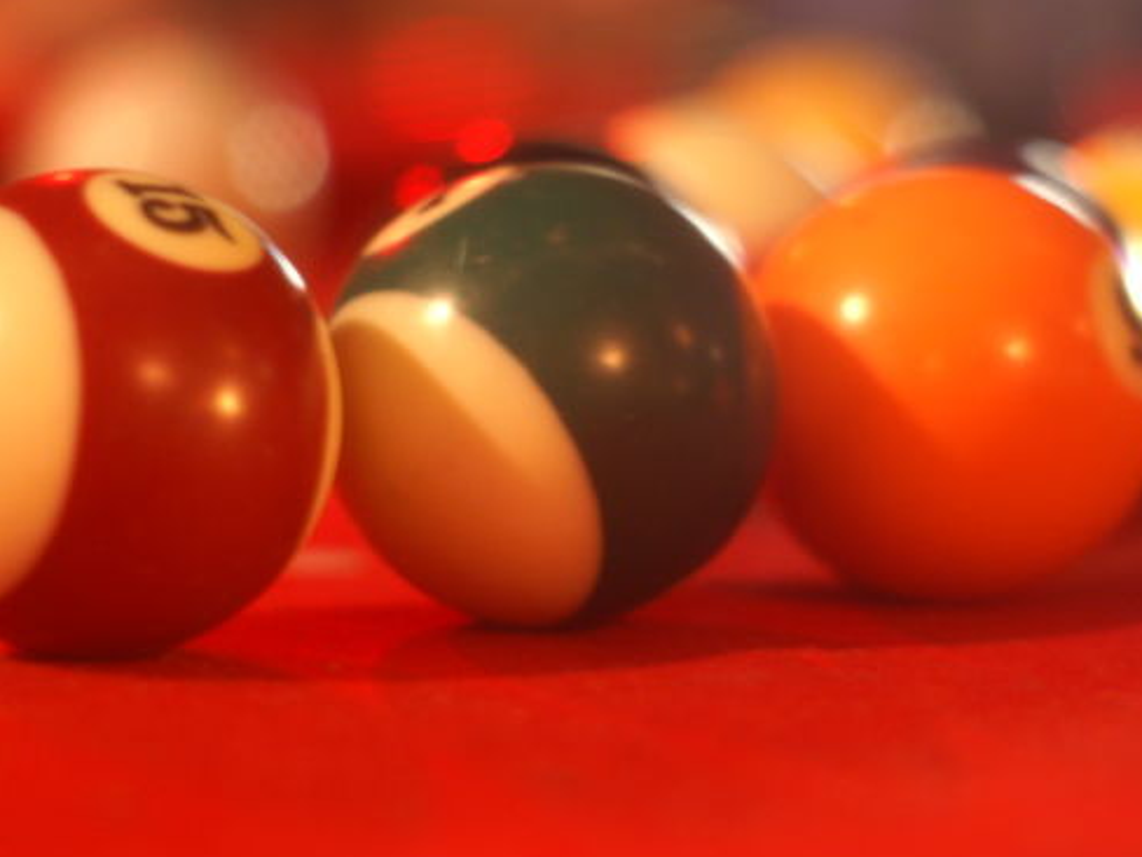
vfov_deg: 12.6
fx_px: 3893
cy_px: 409
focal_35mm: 118
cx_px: 596
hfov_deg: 16.7
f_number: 2
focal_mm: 50
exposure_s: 1.5
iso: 400
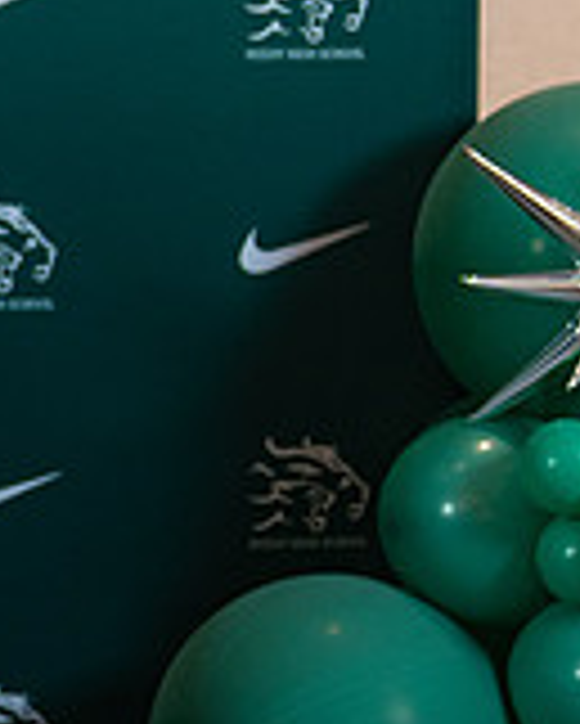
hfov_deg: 8.0
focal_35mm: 185
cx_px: -558
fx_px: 3966
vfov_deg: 10.4
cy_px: 198
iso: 640
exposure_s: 1/320
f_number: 1.2
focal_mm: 50
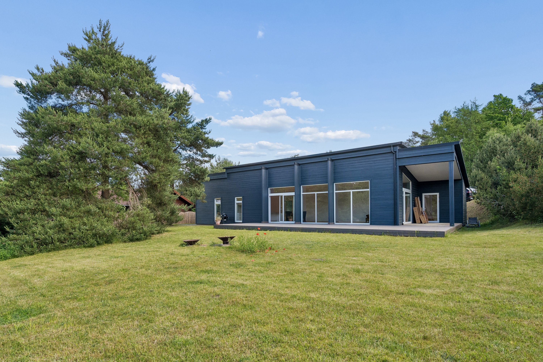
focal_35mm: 18
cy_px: 181
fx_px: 271
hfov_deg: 90.0
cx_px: 272
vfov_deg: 67.4
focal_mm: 18
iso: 800
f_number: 8
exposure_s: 1/400
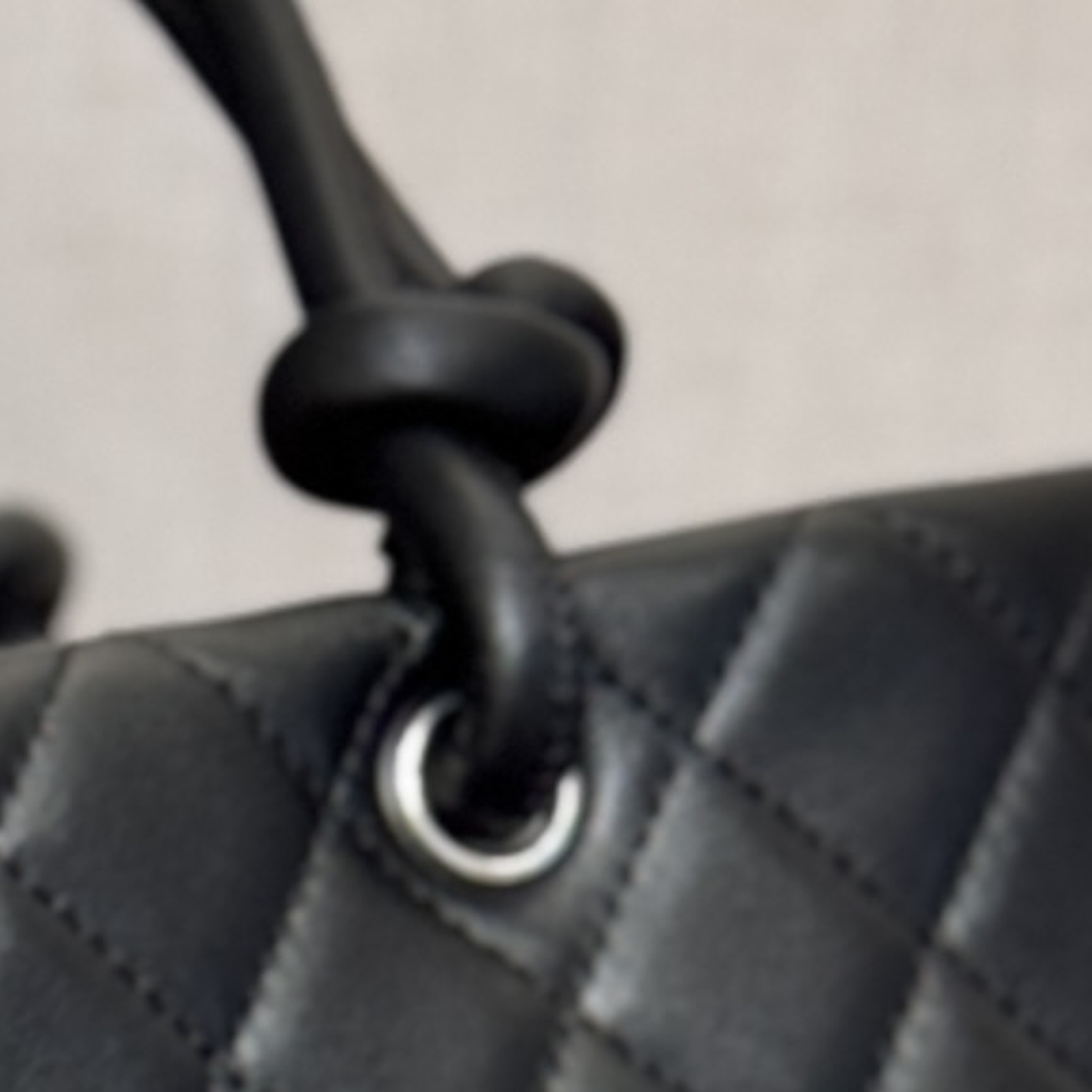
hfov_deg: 5.8
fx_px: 10636
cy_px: 1887
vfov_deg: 5.8
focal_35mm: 298
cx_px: -658
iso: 64
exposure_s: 1/527
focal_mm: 6.76
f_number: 1.78
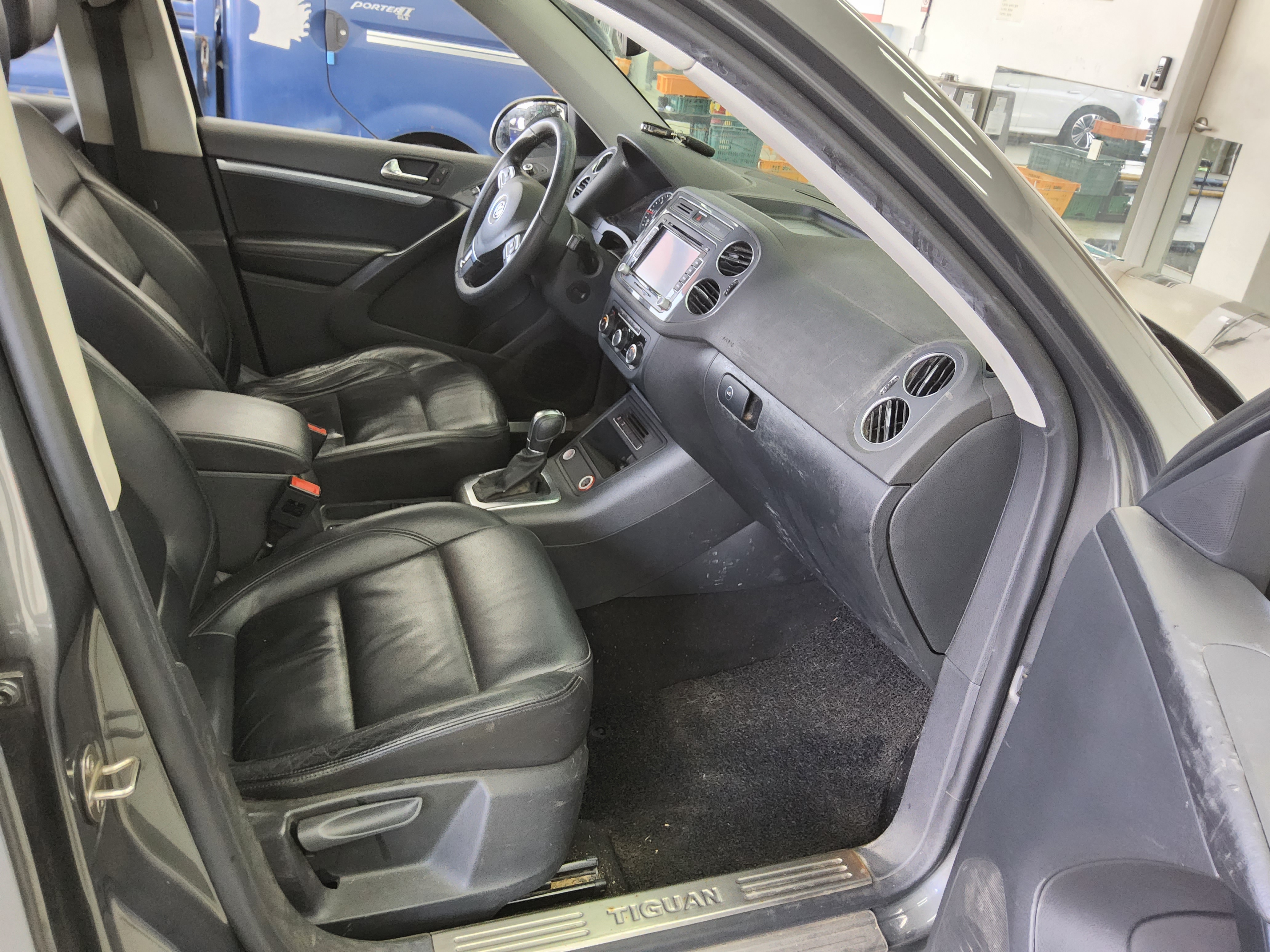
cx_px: 635
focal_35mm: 25
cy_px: 476
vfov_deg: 54.9
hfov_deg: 69.4
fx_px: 917
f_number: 2
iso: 400
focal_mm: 3.08
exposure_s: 1/120
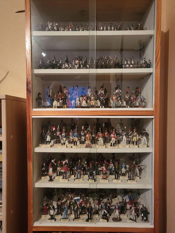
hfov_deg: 53.1
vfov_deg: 67.3
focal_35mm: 26
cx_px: 88
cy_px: 116
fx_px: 175
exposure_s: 1/25
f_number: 1.8
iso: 640
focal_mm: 4.25
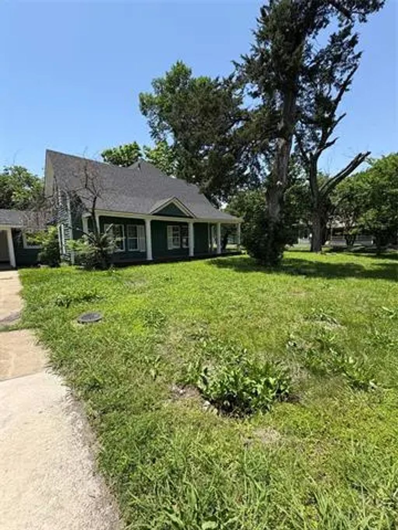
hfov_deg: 85.7
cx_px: 199
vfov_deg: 102.1
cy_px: 265
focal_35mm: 14
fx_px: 215
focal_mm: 2.22
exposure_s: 1/956
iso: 40
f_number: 2.2
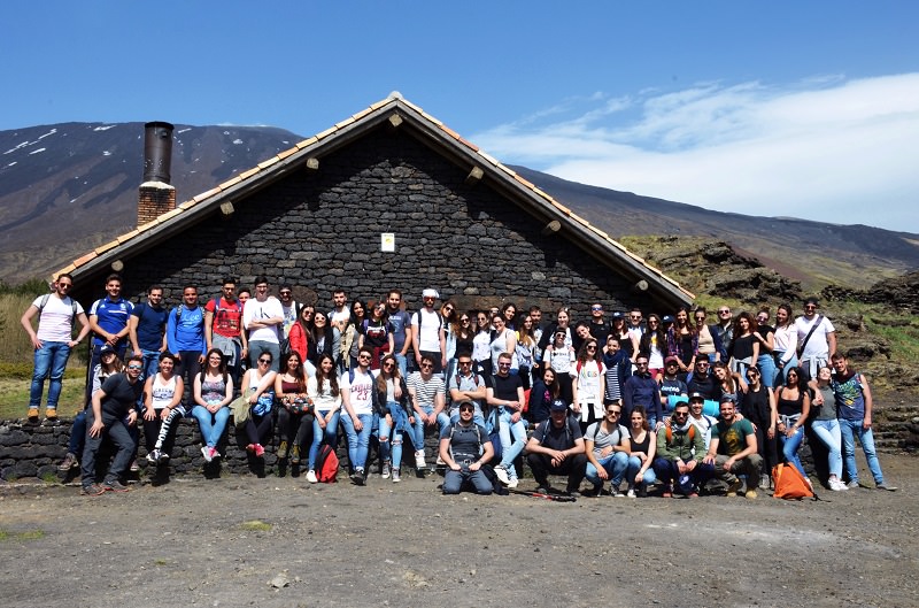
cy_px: 304
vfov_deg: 32.8
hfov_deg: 48.0
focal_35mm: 40
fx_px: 1031
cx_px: 460
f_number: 18
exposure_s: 1/125
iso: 250
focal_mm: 27
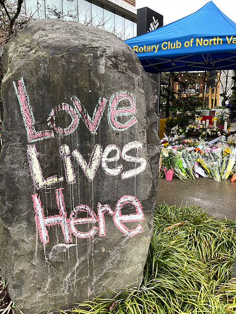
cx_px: 118
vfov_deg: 67.3
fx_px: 236
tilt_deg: -14.8
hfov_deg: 53.1
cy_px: 157
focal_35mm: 26
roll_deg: -0.2
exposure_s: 1/121
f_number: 1.6
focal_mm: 5.1
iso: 40
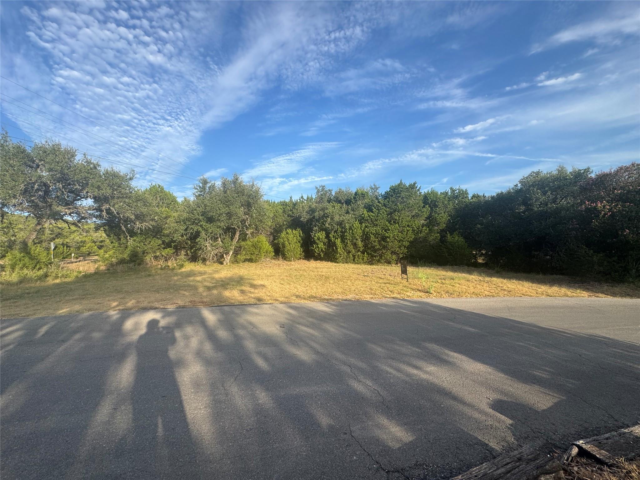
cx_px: 320
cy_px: 240
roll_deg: +4.4
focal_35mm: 14
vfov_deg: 85.7
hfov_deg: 102.1
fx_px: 259
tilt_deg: +2.1
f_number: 2.2
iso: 50
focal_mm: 2.22
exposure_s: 1/921
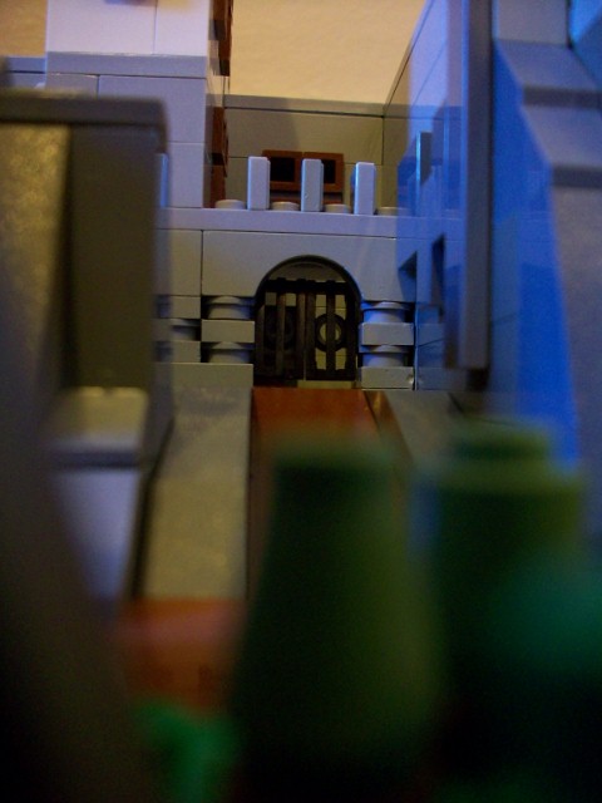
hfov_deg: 41.8
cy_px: 402
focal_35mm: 34
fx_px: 788
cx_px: 301
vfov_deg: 54.0
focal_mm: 5.7
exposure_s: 1/8
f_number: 2.8
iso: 200
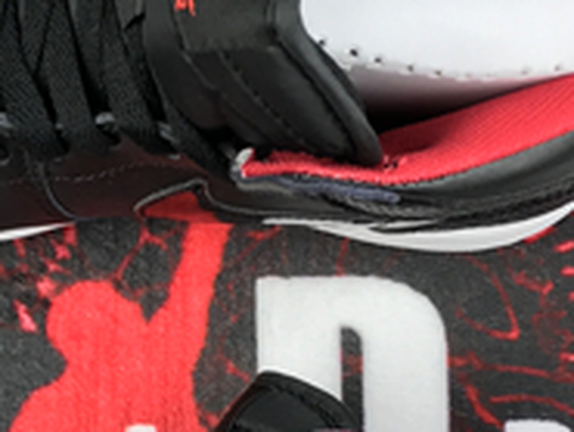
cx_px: 123
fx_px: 2024
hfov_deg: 16.0
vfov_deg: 12.0
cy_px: 426
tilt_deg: -88.4
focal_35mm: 122
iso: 32
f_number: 1.8
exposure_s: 1/33
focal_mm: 3.99
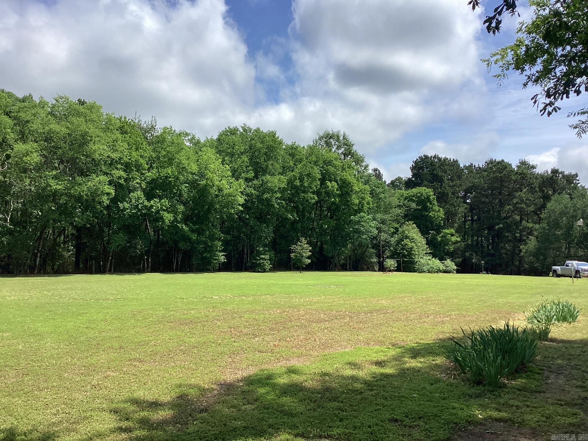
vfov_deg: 45.4
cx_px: 294
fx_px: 527
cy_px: 220
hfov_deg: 58.4
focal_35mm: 31
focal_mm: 3.3
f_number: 2.4
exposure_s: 1/1894
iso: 25
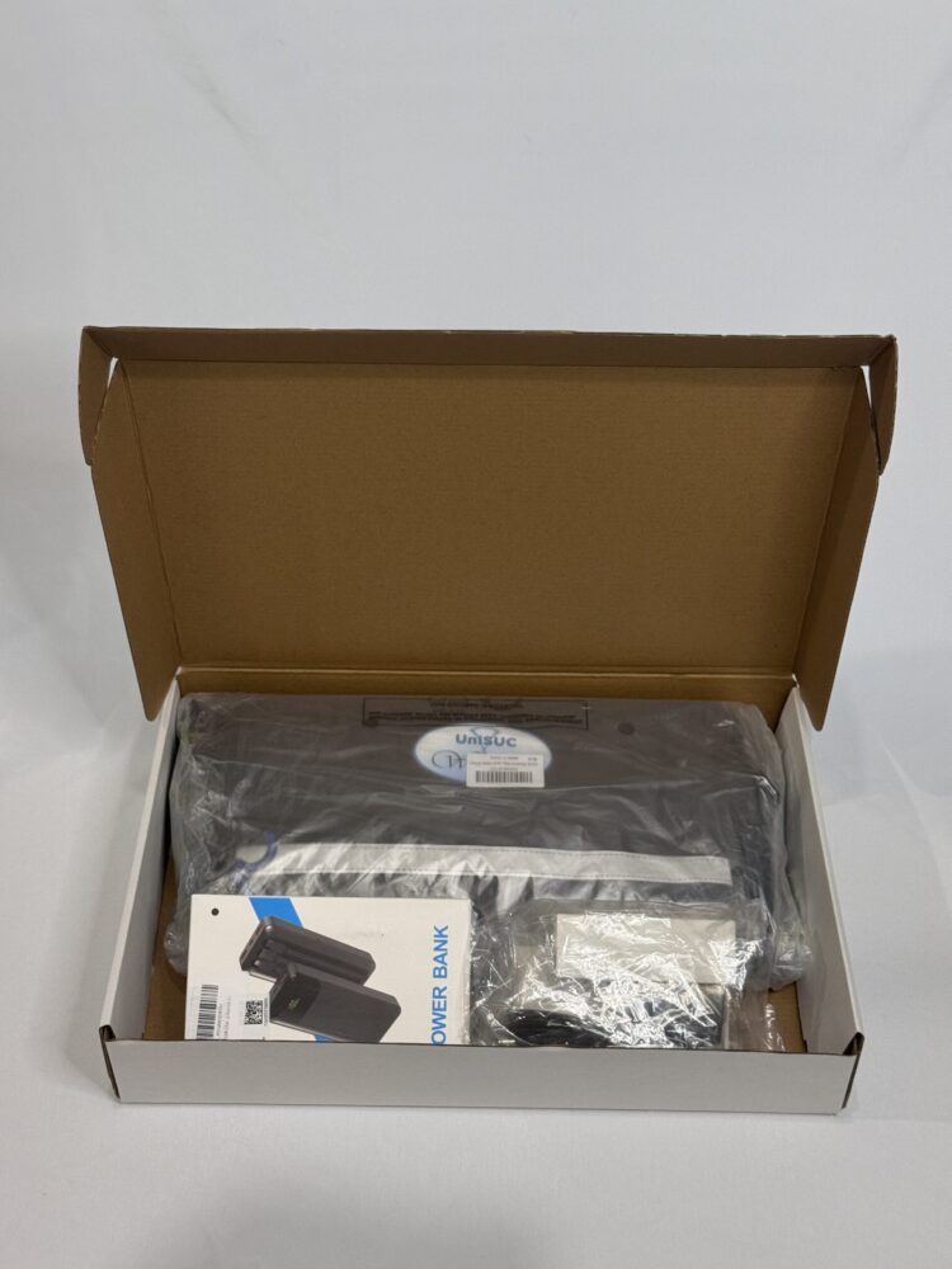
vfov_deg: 39.7
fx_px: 1760
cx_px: 476
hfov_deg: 30.3
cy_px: 634
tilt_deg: -43.8
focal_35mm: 48
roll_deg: +1.0
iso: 100
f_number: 1.78
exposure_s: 1/60
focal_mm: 6.76
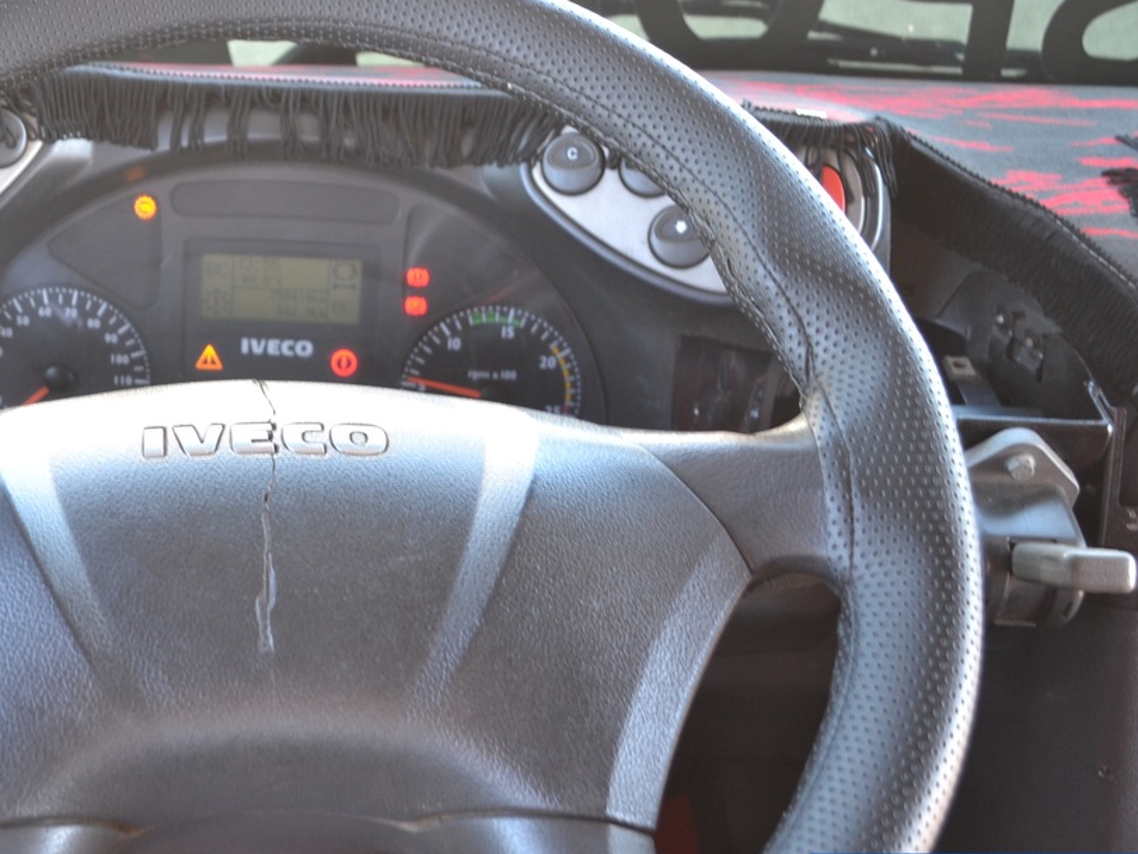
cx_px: 254
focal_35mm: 50
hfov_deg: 37.1
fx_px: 1644
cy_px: 356
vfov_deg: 29.1
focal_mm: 22
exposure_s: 1/30
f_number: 3.8
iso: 400
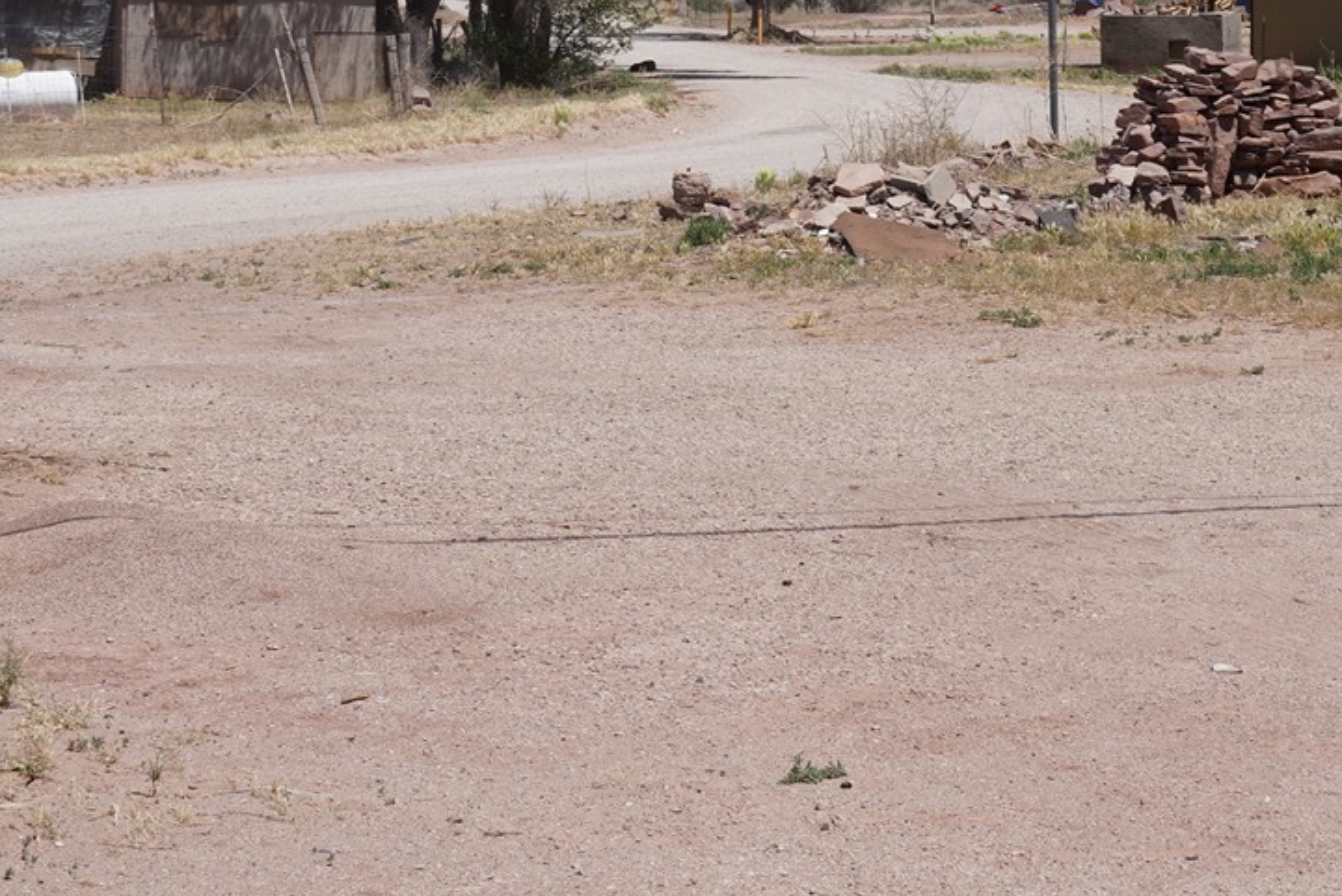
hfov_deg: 18.4
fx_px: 4138
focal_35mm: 111
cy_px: -123
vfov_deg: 12.1
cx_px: 918
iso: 100
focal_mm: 40
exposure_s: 1/80
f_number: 20
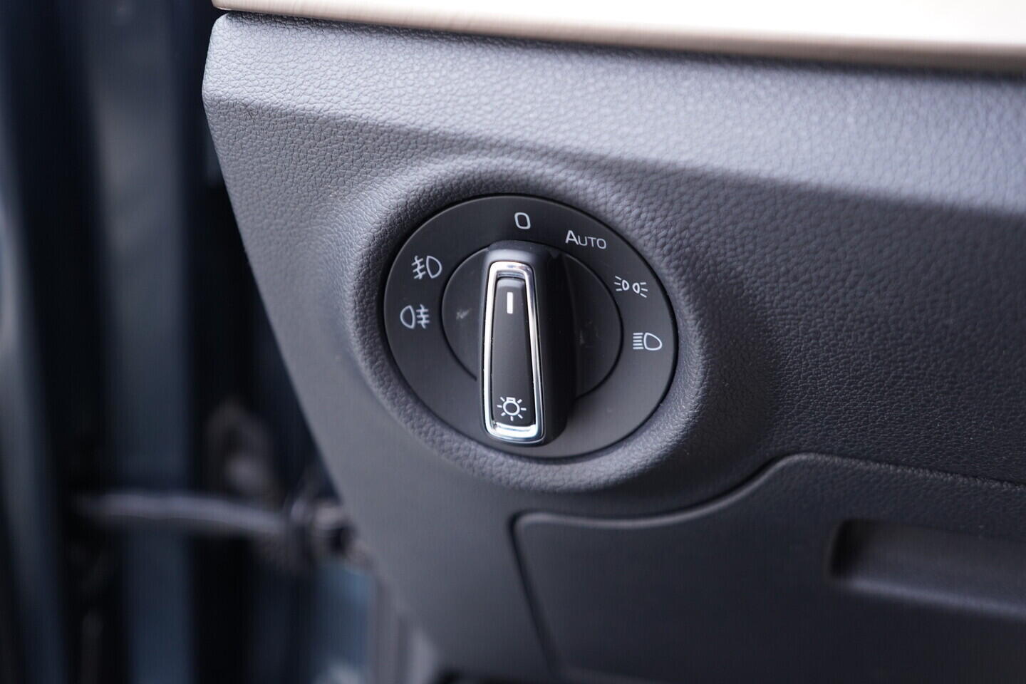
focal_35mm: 36
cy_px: 342
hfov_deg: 53.1
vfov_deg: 36.9
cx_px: 513
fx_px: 1026
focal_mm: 24
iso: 400
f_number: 2.8
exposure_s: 1/40
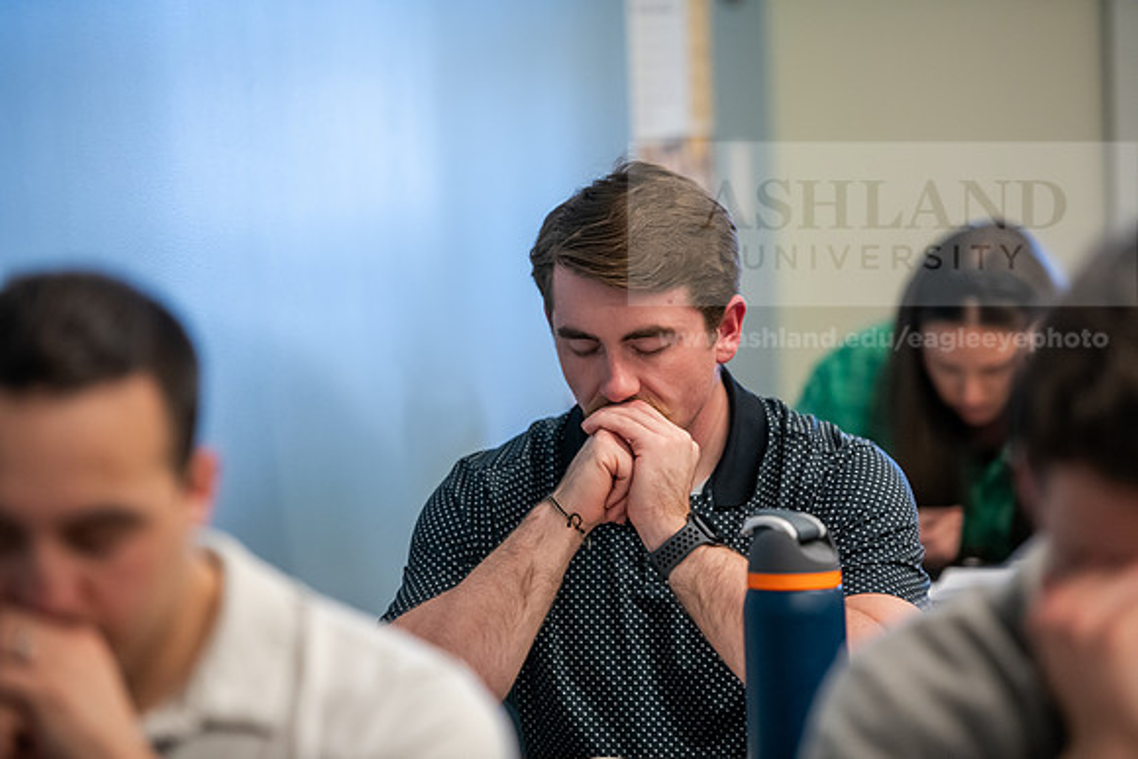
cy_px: 380
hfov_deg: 12.8
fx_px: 5059
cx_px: 569
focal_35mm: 160
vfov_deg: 8.6
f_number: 2.8
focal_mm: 160
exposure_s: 1/200
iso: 1600
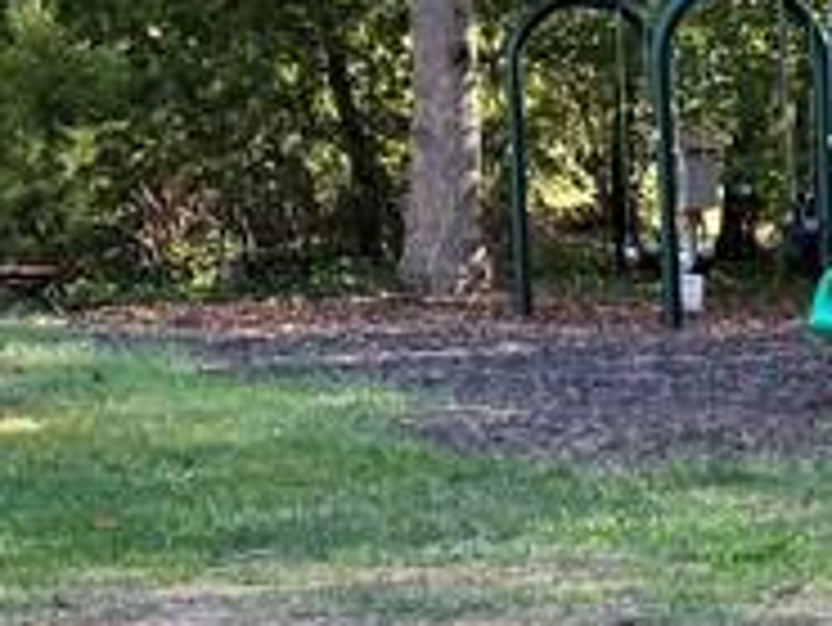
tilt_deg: -7.8
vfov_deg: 11.1
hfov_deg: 13.1
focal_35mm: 133
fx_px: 3199
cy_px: 603
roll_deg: -0.5
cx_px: 1606
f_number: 1.78
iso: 100
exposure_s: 1/240
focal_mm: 6.76
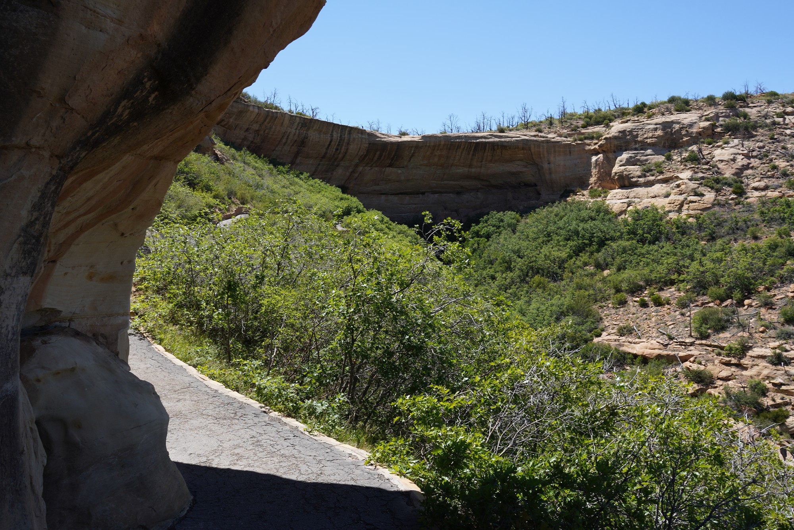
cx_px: 397
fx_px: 640
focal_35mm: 29
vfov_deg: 45.0
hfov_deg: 63.7
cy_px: 265
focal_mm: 29
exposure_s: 1/100
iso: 100
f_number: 11
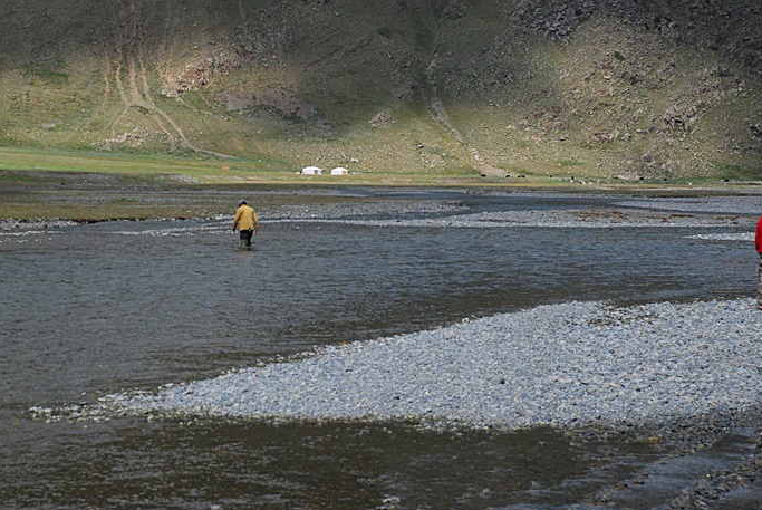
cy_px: 244
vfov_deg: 11.8
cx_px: 354
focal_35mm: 116
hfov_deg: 17.6
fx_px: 2458
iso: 400
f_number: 5.6
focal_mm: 66
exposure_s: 1/1600
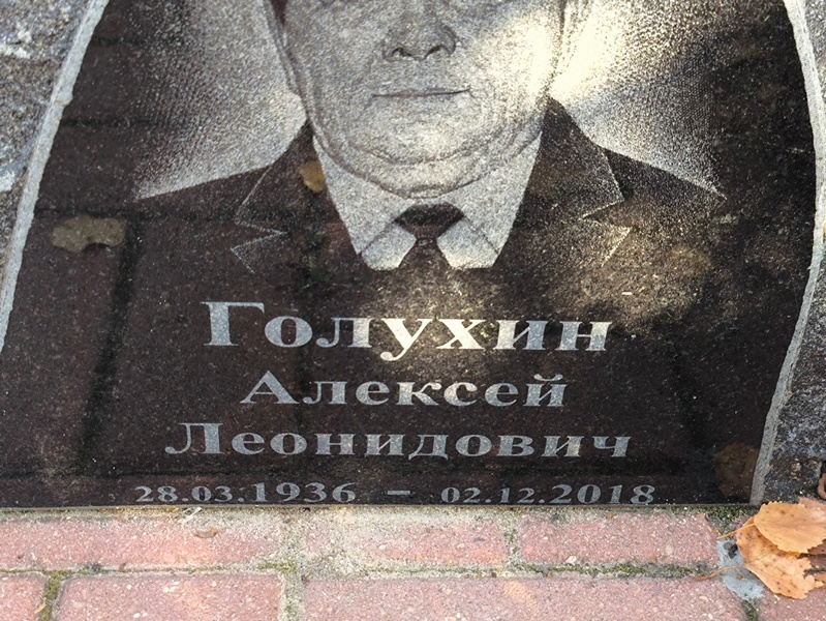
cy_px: 310
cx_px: 413
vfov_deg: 29.1
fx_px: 1194
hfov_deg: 38.2
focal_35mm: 50
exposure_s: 1/60
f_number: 1.7
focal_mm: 4.71
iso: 64
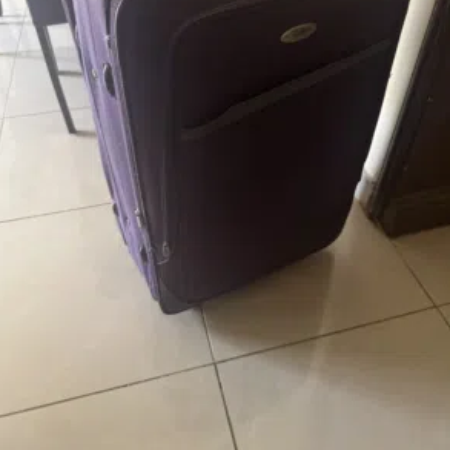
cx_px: 221
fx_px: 427
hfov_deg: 55.6
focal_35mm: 29
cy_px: 167
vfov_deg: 55.0
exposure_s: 1/40
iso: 800
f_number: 1.78
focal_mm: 6.76
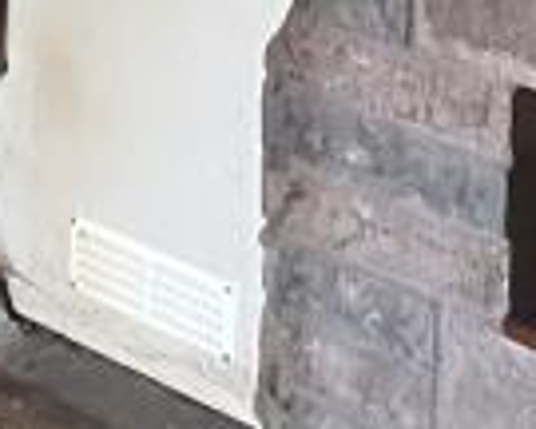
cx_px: -500
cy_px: -640
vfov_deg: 7.4
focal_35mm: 193
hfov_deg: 9.4
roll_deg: -0.7
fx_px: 3062
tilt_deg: -5.9
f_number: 1.6
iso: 800
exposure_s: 1/30
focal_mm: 4.2
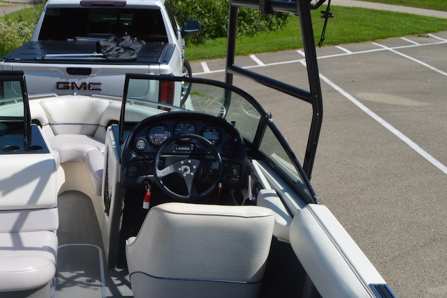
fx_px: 720
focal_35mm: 58
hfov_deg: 33.3
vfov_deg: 22.8
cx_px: 77
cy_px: 265
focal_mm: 20
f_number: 9
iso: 100
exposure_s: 1/320
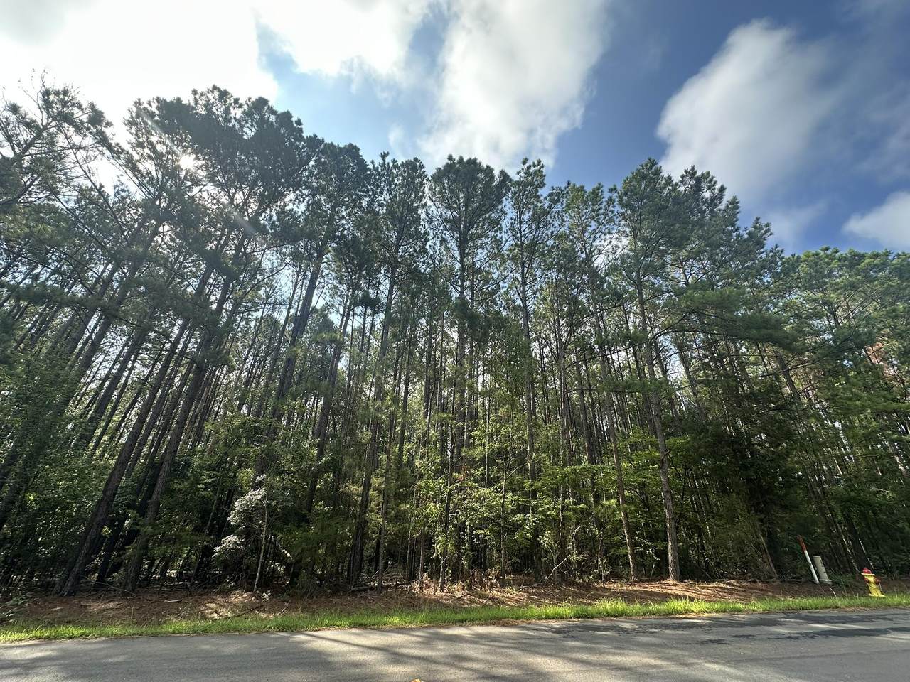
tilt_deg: +29.7
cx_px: 455
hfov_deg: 102.1
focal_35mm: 14
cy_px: 341
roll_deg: -2.0
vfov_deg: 85.7
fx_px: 368
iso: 40
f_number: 2.2
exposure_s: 1/567
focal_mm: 2.22
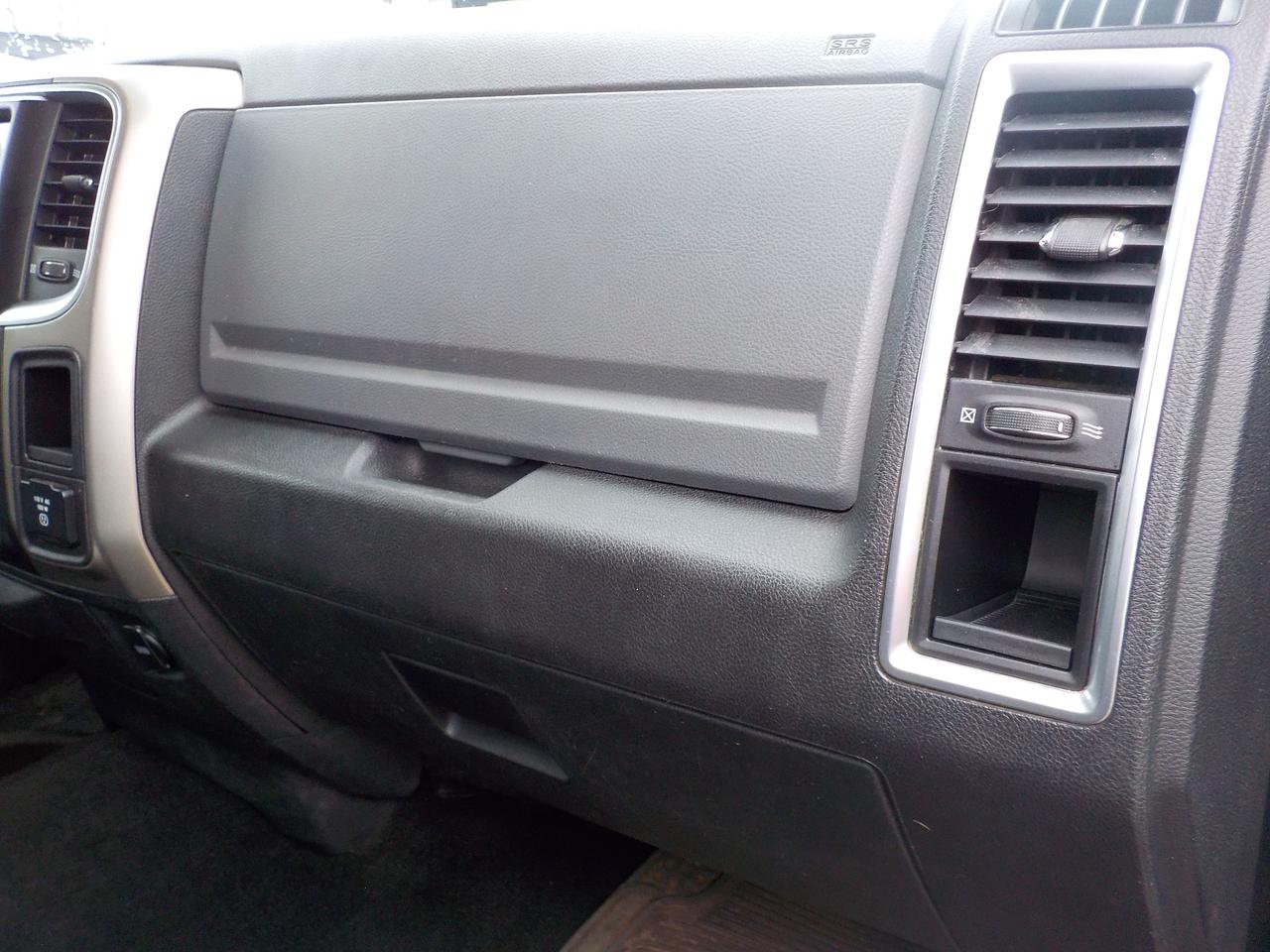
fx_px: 1101
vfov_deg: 46.8
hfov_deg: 60.0
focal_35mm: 30
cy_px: 476
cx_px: 635
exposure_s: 1/30
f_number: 3.3
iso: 220
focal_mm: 4.1
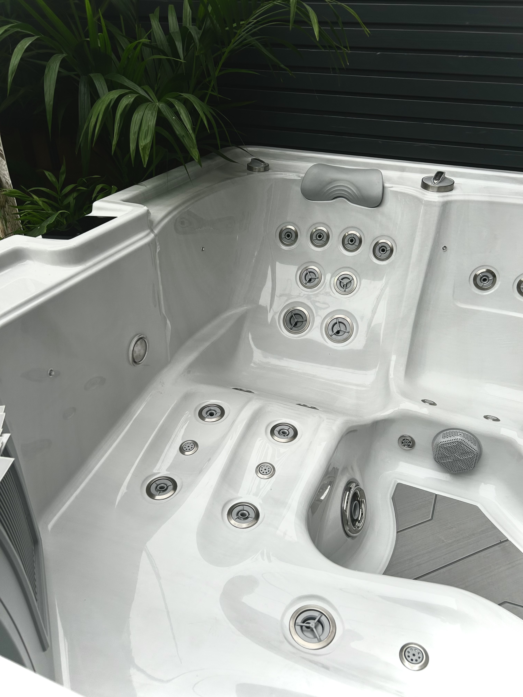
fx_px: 524
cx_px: 262
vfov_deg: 67.3
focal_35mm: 26
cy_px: 348
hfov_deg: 53.1
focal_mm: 5.7
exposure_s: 1/399
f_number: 1.5
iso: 50
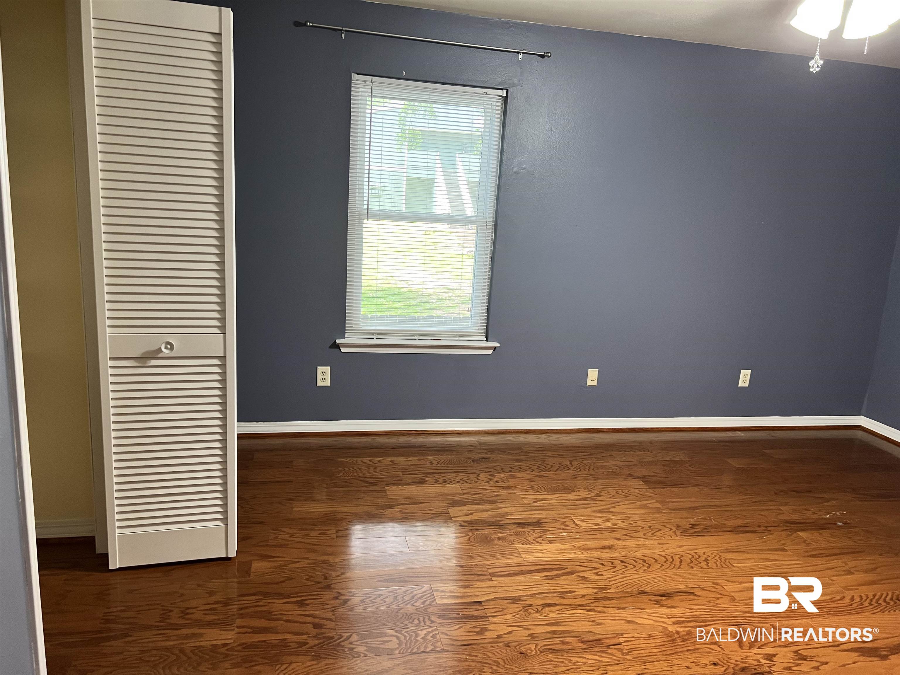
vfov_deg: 53.1
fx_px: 676
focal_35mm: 26
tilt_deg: -13.0
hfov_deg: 67.3
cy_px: 338
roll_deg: -3.1
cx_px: 450
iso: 250
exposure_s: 1/60
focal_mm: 5.7
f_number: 1.5
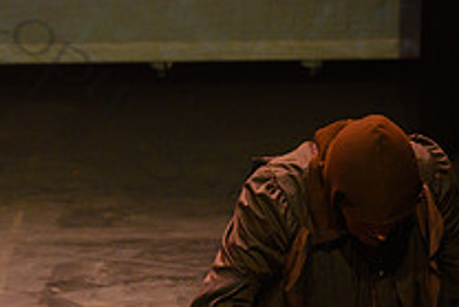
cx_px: 406
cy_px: 297
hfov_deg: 10.5
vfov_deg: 7.0
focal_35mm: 195
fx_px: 2488
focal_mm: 70
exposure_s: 1/160
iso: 1250
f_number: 3.5
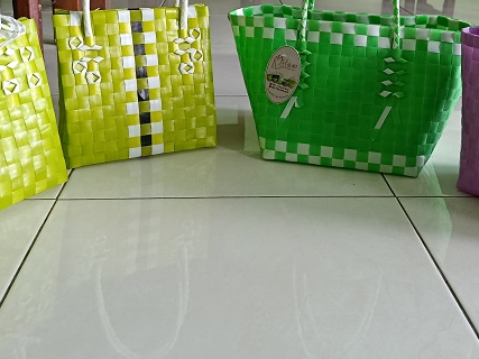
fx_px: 623
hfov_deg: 42.0
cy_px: 58
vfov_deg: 31.1
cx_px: 267
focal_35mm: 45
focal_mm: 5.24
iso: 1016
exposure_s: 1/100
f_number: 1.7
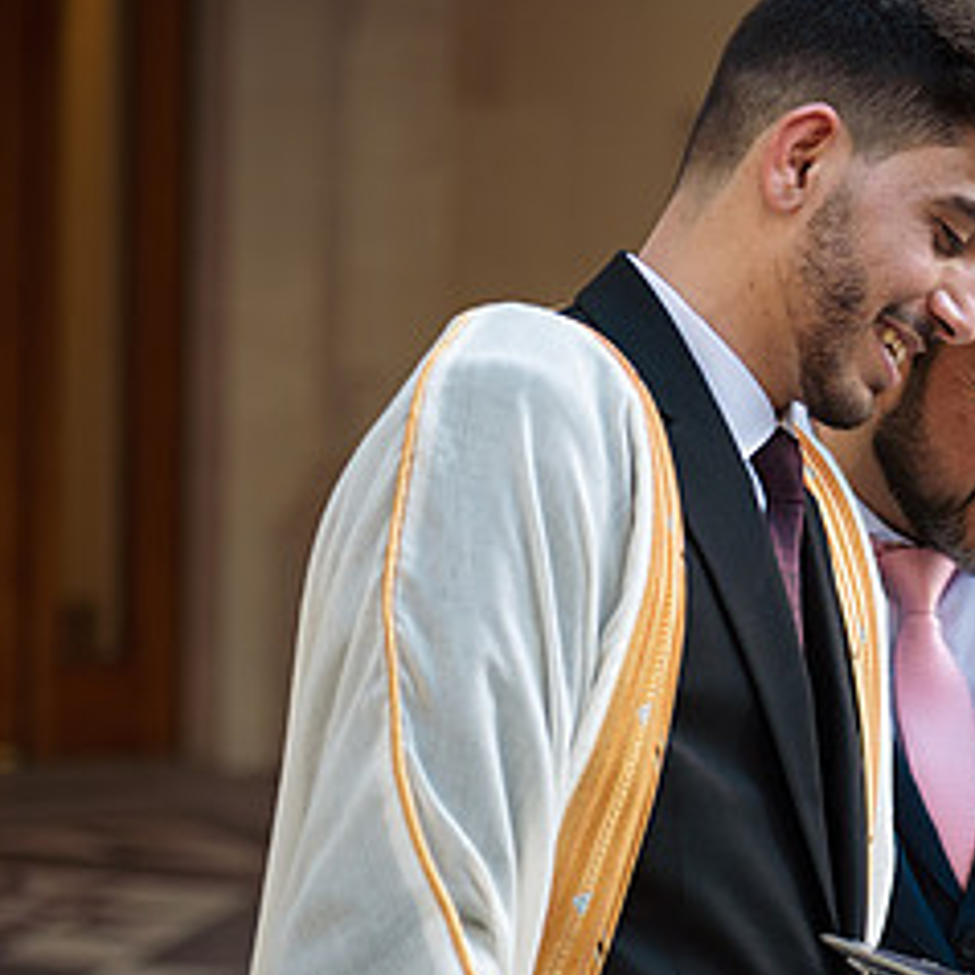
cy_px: 518
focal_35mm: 166
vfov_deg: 10.5
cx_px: 975
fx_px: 5290
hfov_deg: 10.4
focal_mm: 80
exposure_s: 1/400
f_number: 2.8
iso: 200
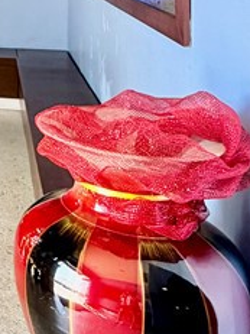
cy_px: -55
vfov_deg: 27.8
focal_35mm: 62
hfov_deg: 18.6
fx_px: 598
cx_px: -197
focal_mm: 2.22
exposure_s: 1/113
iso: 320
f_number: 2.2
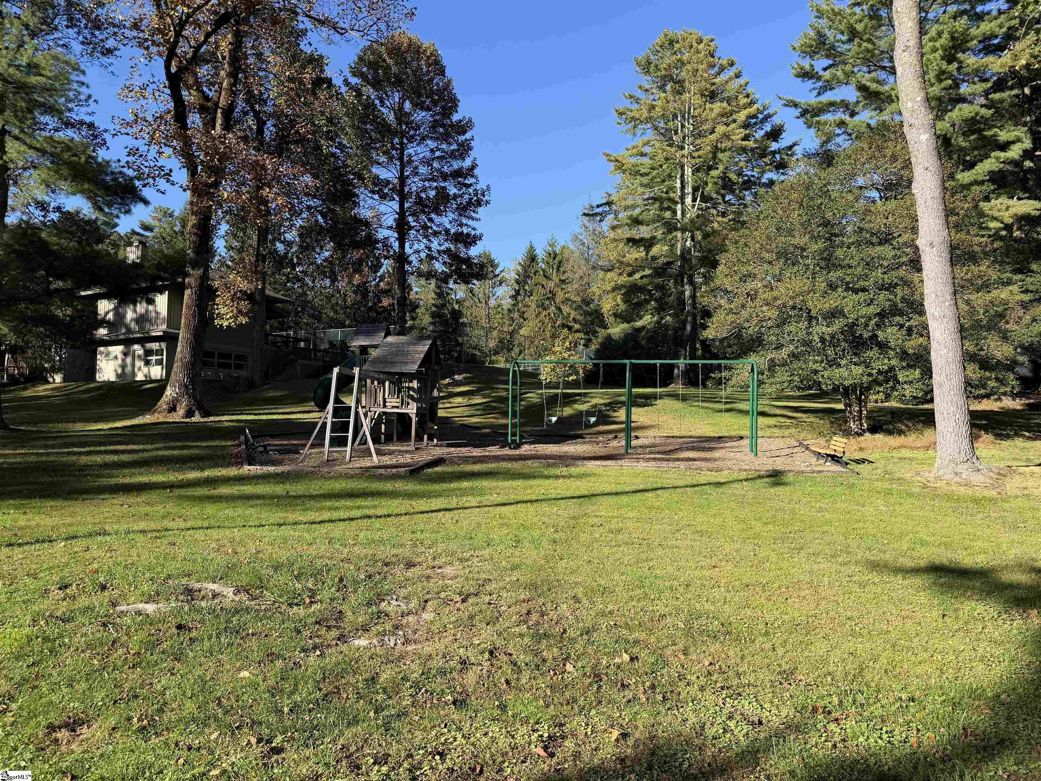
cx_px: 520
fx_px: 722
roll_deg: +0.2
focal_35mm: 24
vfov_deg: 56.8
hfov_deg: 71.6
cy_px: 390
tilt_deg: +3.2
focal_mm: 6.76
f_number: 1.78
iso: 80
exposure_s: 1/1653
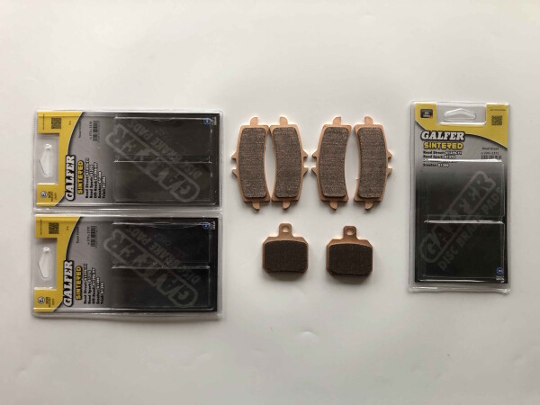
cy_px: 202
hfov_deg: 63.4
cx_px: 270
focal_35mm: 28
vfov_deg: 49.7
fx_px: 437
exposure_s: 1/30
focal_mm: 3.99
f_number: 1.8
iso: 40
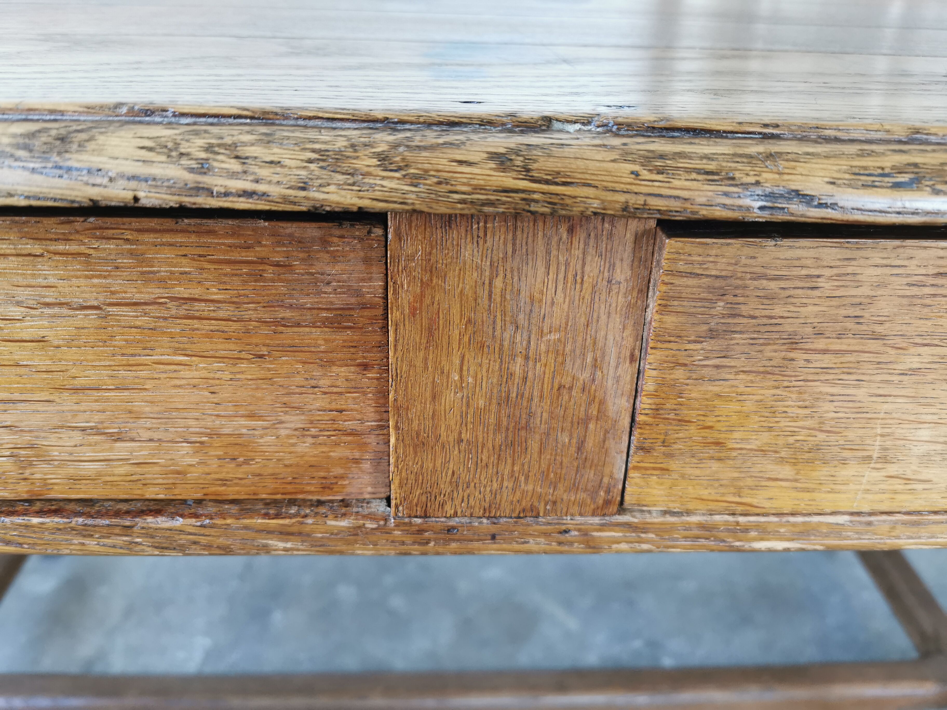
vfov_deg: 51.4
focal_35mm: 27
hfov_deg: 65.3
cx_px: 474
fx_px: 739
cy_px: 355
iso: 160
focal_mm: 5.56
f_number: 1.6
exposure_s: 1/50
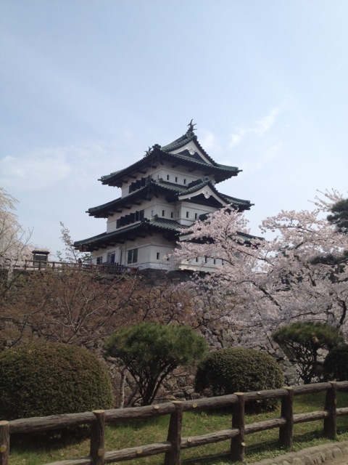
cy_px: 232
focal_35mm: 35
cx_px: 174
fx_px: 469
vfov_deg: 52.6
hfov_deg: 40.7
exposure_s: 1/2123
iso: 64
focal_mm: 4.28
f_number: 2.4
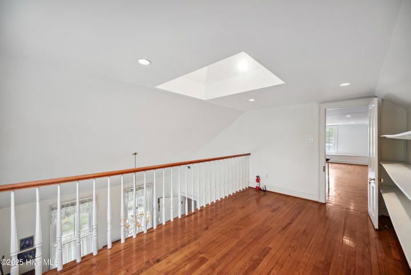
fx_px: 160
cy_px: 138
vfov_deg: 81.3
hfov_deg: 104.2
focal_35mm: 14
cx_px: 206
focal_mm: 14
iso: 250
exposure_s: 1/30
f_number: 5.6
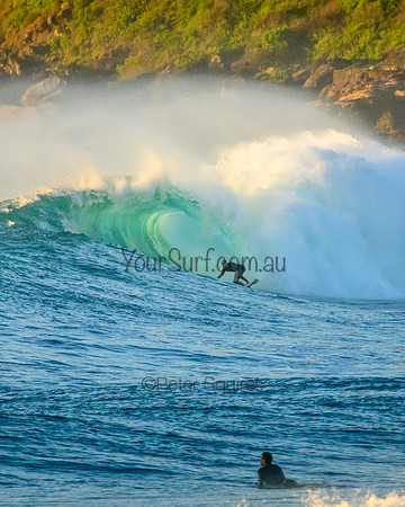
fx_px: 16874
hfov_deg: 1.4
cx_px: 214
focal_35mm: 1126
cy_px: 254
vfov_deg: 1.7
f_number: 11
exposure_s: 1/2000
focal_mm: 800
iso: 5000
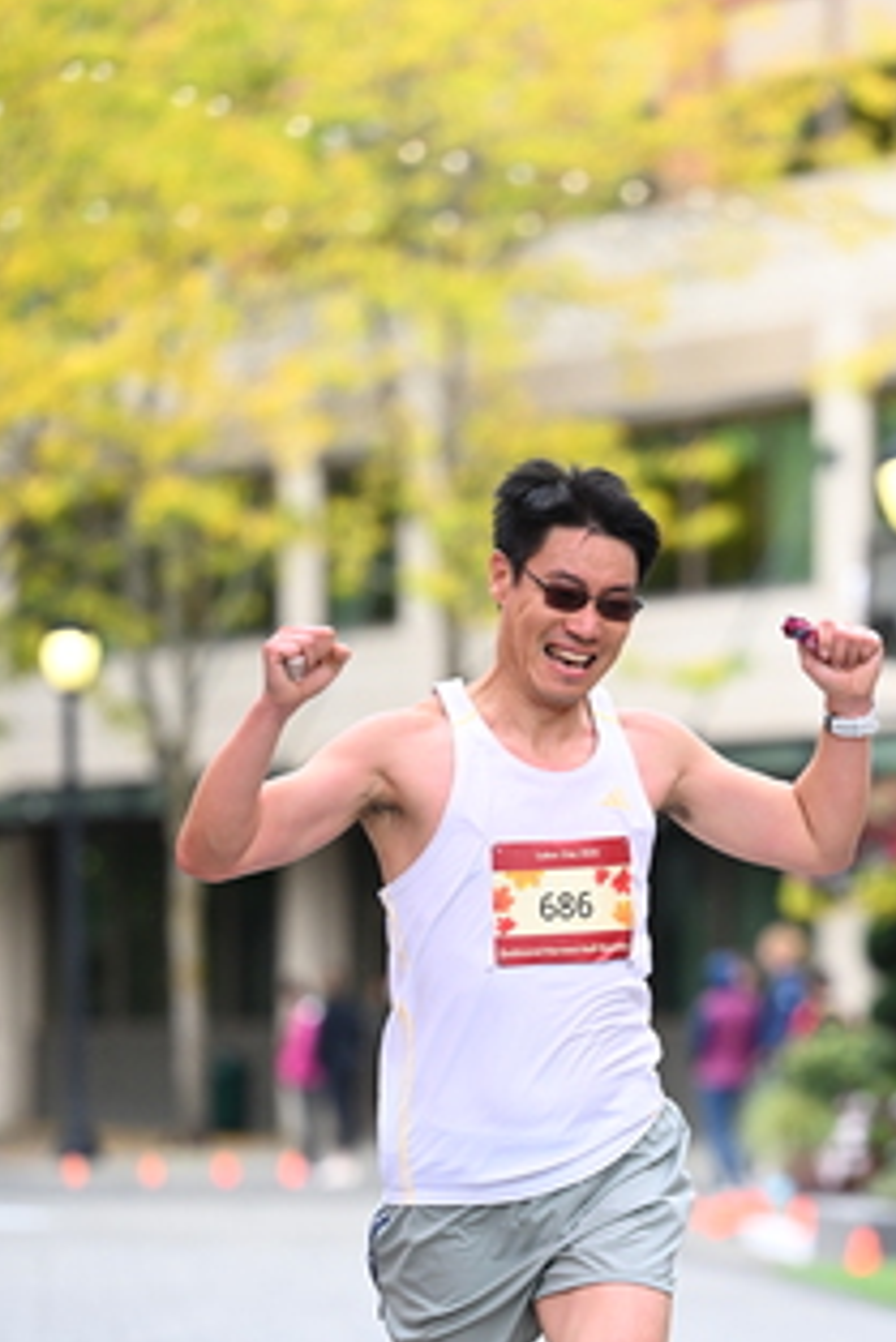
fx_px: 8838
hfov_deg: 5.8
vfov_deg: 8.7
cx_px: 765
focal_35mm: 237
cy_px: 978
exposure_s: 1/1250
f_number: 2.8
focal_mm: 135
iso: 1000
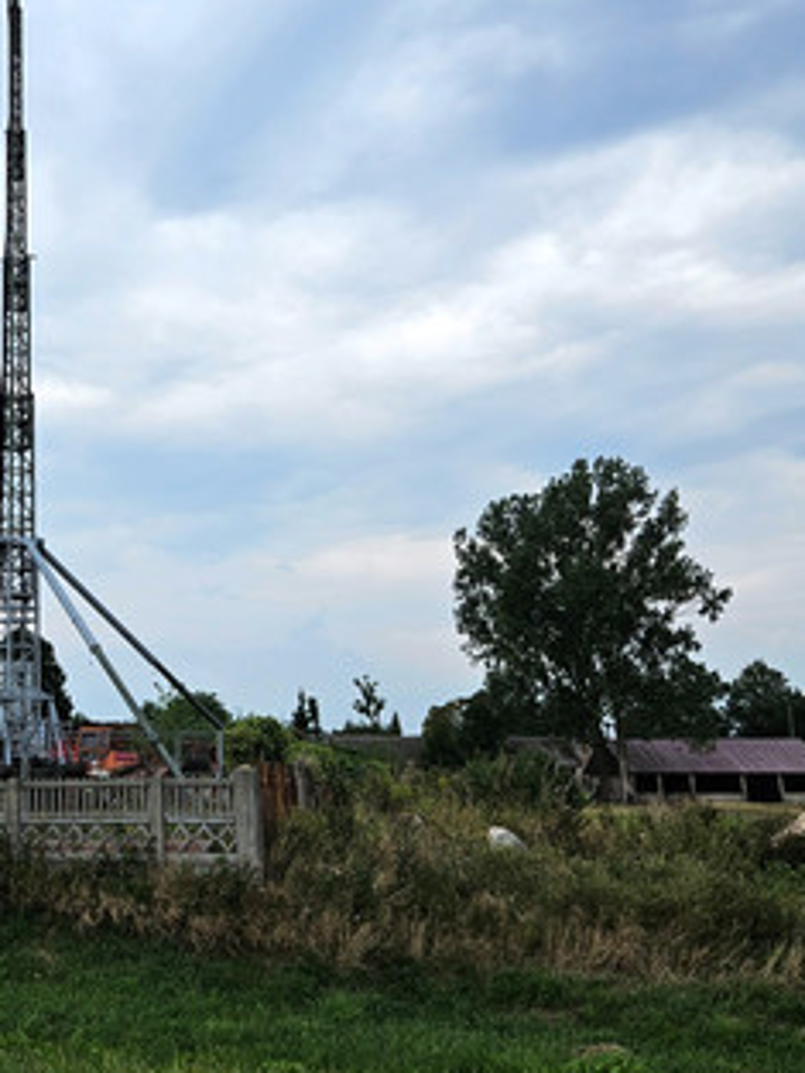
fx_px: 1456
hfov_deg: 29.6
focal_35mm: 47
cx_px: 82
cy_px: 243
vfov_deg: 39.1
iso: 25
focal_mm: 5.4
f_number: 1.8
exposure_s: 1/773
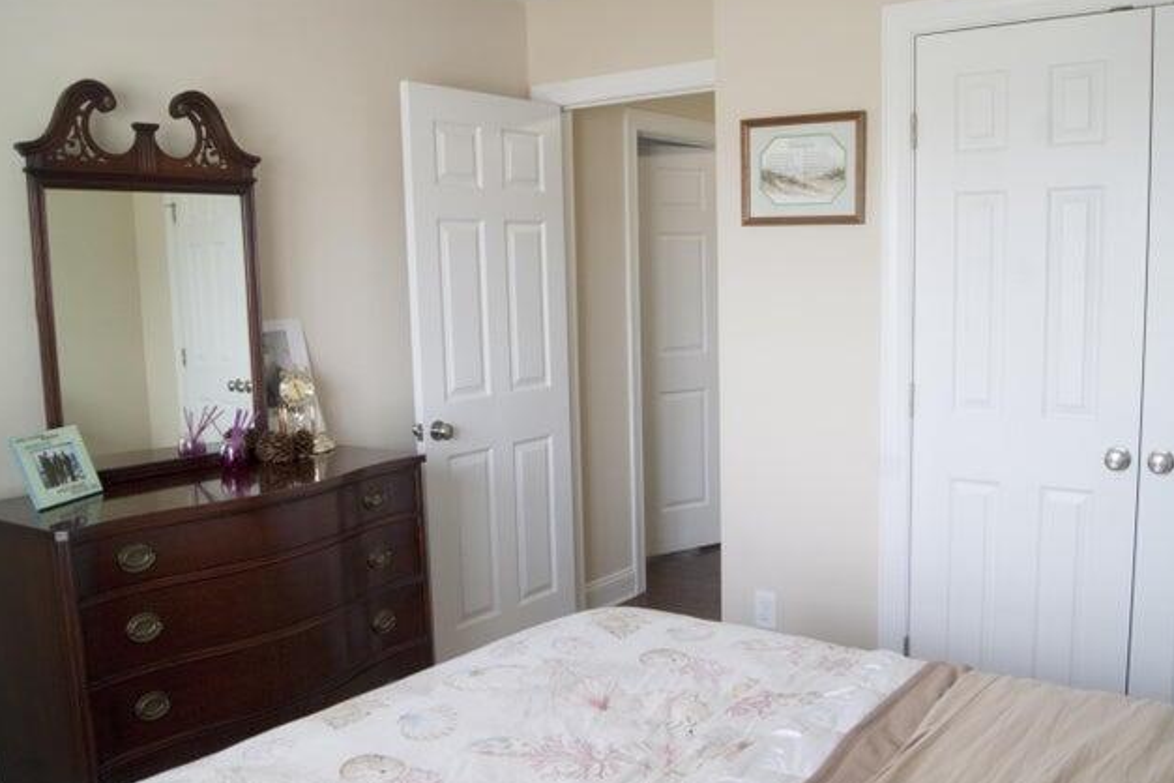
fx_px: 1011
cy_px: 436
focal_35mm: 31
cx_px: 607
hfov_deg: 60.3
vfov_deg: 42.3
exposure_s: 1/8
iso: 200
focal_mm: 18
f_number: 8
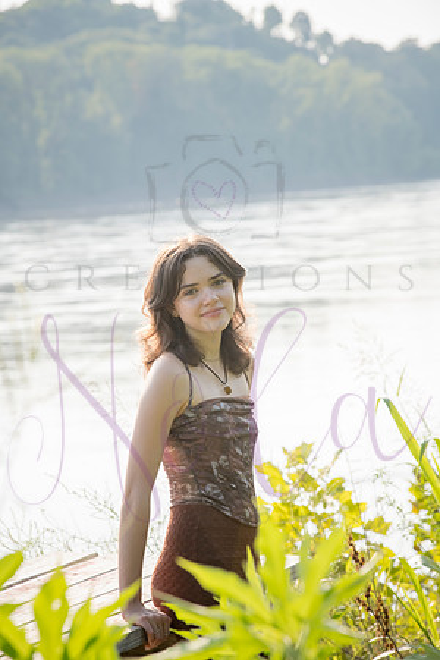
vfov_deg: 13.2
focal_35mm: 155
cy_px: 330
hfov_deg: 8.9
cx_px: 220
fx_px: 2841
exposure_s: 1/320
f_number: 9
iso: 400
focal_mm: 155
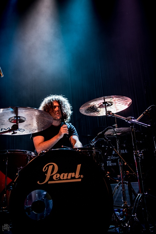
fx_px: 260
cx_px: 78
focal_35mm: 40
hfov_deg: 33.4
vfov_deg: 48.4
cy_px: 117
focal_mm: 40
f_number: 2.8
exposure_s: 1/80
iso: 800
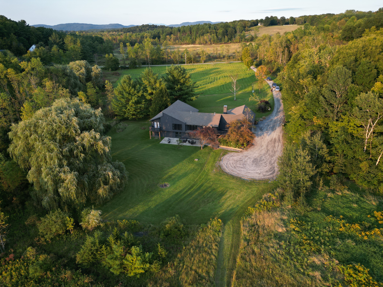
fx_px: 266
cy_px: 144
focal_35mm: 24
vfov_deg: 56.8
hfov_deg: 71.6
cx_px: 192
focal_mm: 6.72
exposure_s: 1/50
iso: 110
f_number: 1.7
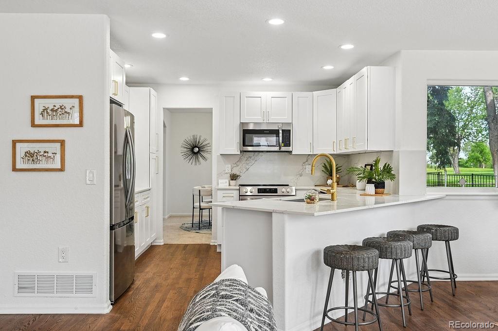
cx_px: 249
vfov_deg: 43.5
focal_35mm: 30
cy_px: 166
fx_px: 415
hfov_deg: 62.0
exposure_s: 1/40
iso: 400
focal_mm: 30
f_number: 10
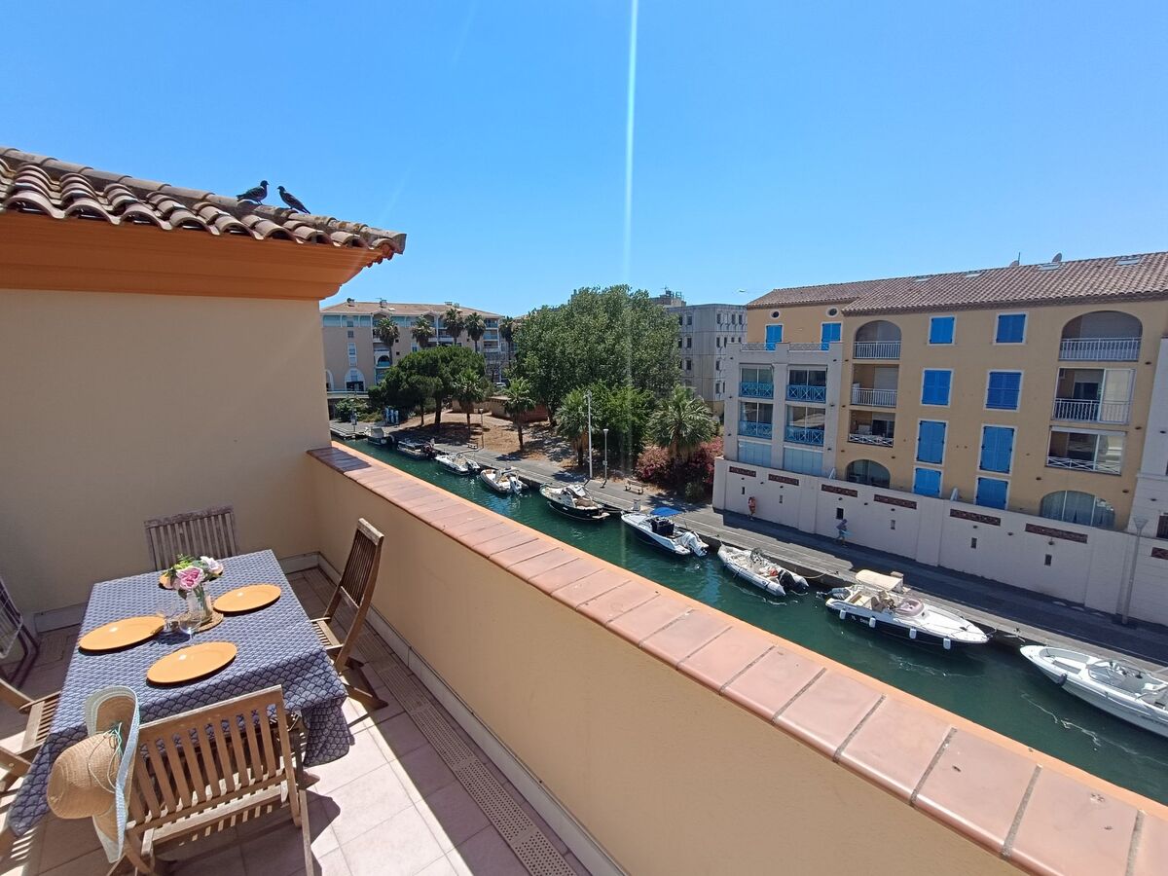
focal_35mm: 16
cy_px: 438
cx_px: 584
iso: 51
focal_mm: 1.66
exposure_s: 1/1332
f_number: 2.2
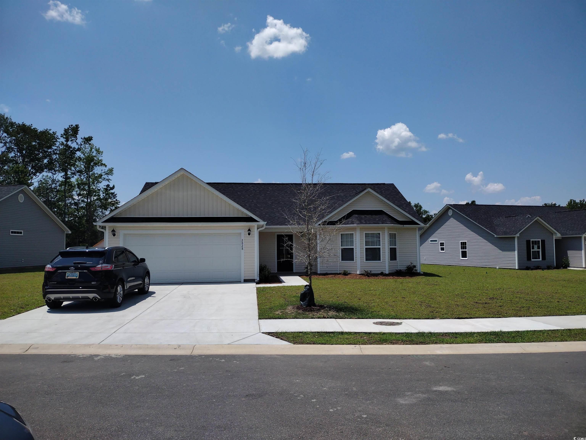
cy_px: 220
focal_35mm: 27
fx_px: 457
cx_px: 293
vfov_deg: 51.4
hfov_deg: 65.3
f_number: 1.7
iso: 100
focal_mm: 4.71
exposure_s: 1/4517
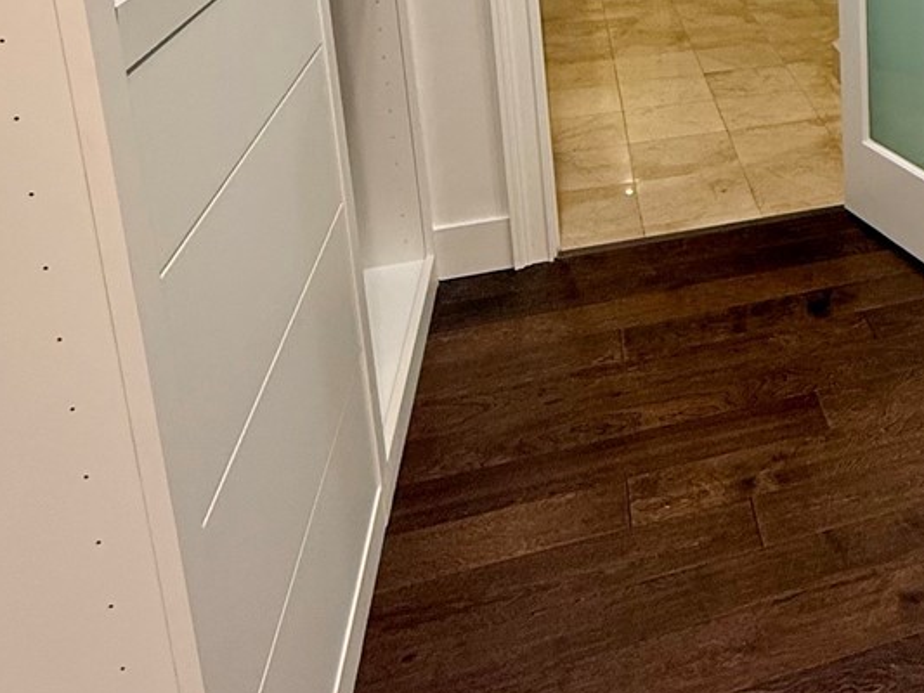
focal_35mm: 42
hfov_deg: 38.0
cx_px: 992
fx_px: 1121
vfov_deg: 30.9
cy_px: -59
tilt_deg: -11.1
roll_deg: -1.0
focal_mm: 2.22
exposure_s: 1/120
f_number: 2.2
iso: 160
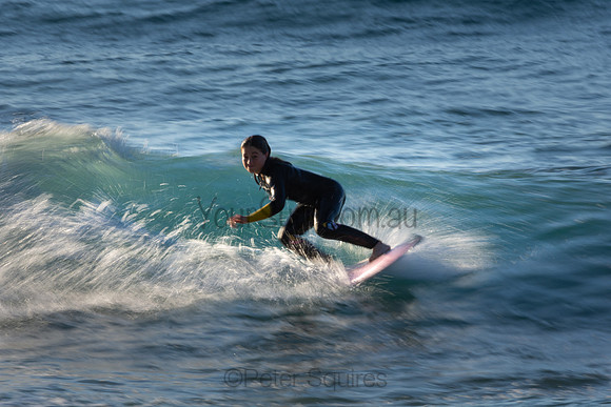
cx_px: 306
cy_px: 204
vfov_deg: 1.8
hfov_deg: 2.7
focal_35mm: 750
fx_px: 12732
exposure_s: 1/20
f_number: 22
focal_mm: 500
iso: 100
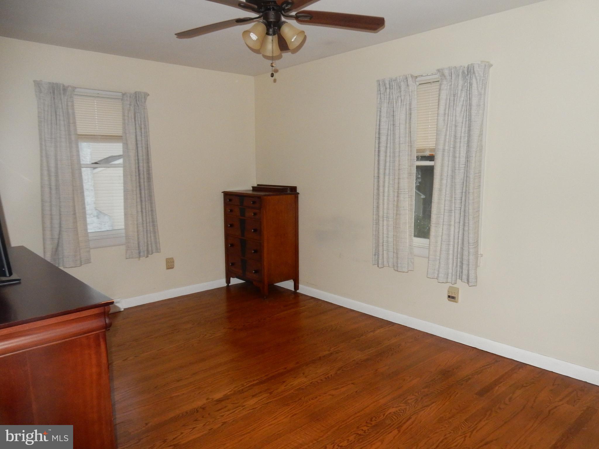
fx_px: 433
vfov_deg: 54.9
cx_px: 300
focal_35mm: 25
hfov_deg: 69.4
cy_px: 224
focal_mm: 4.5
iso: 450
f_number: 3.7
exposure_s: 1/30
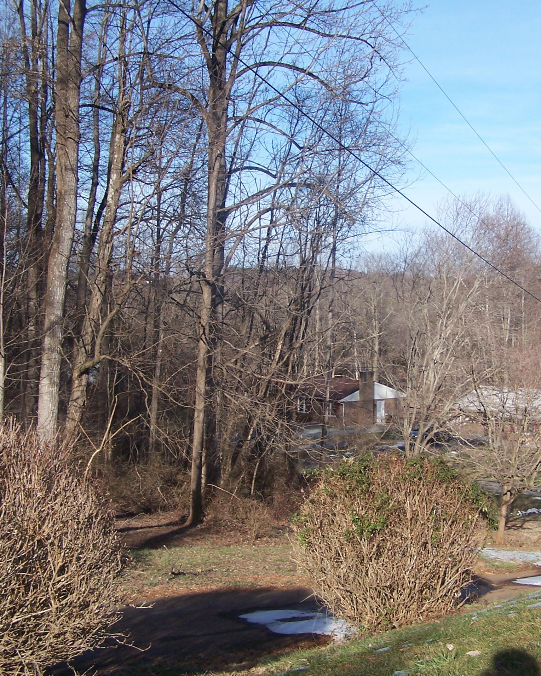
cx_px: 349
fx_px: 1001
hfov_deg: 30.1
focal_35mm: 50
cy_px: 341
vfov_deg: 37.3
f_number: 2.8
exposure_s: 1/800
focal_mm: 6.3
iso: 80
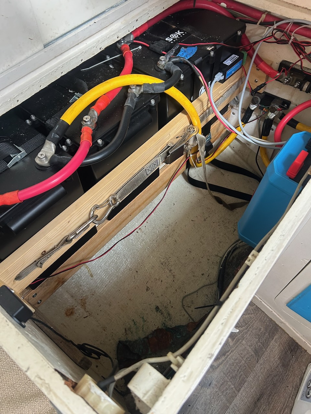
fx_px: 311
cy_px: 207
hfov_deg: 53.1
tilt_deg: -60.0
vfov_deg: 67.3
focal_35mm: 26
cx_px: 156
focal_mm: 5.7
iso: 200
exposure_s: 1/60
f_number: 1.5
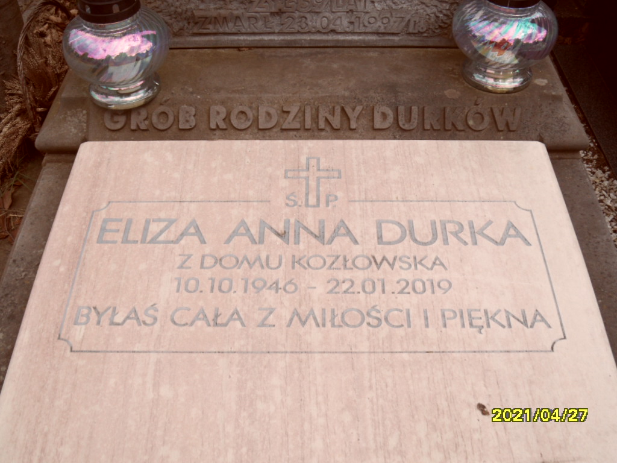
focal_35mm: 40
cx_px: 308
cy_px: 232
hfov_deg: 46.8
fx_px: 713
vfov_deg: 36.0
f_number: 3.6
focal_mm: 6.5
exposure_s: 1/750
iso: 80
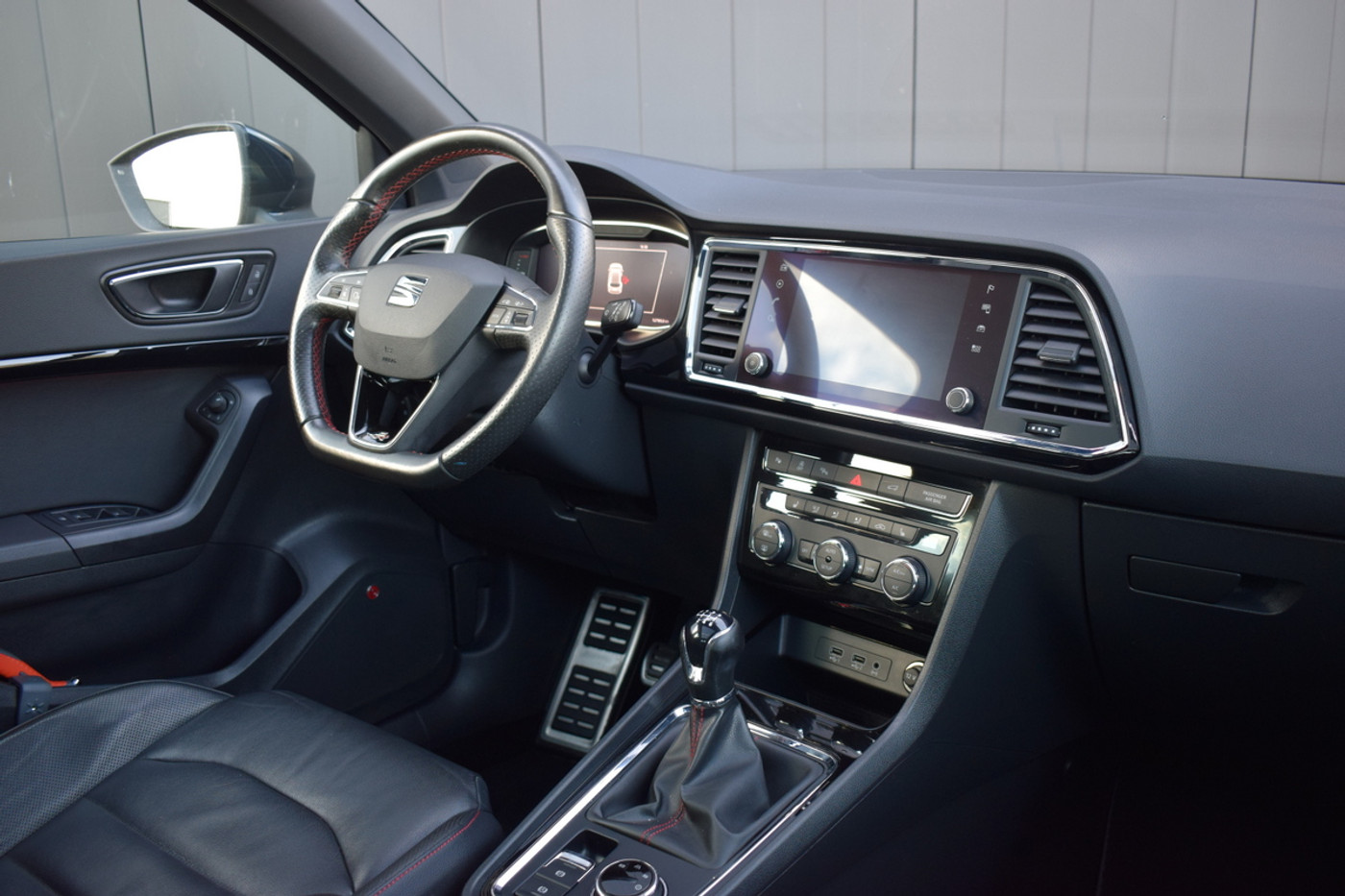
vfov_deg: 40.0
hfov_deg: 57.2
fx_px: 1233
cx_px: 672
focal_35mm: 33
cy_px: 448
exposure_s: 1/60
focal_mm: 22
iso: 560
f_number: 4
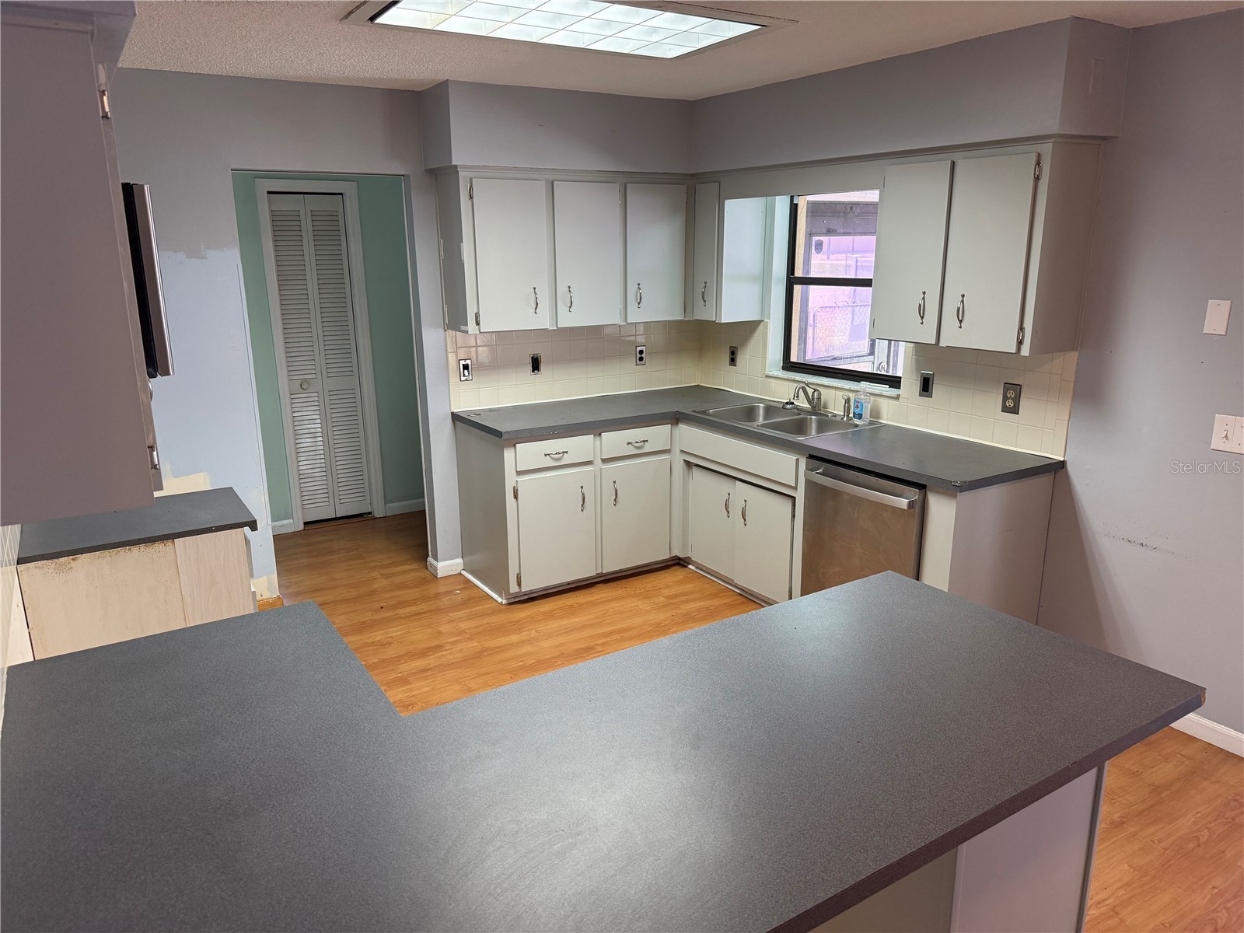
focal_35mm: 24
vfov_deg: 56.8
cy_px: 466
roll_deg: +0.0
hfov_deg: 71.6
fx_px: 862
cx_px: 622
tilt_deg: -15.0
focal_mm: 6.76
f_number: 1.78
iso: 200
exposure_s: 1/120
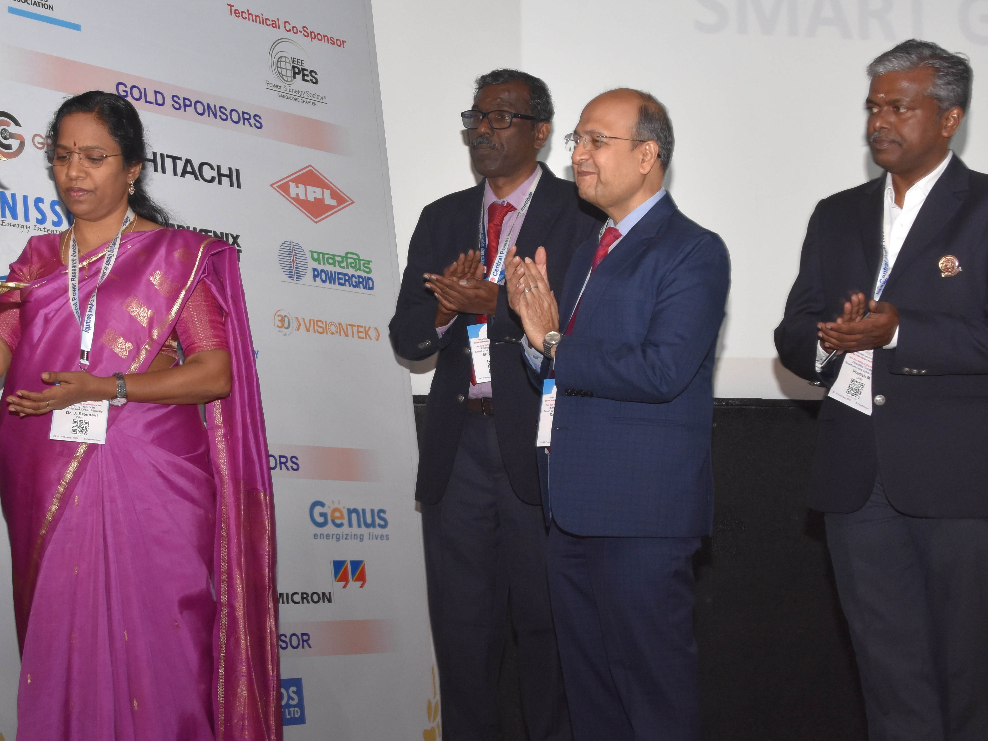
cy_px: 405
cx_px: 381
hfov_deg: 29.0
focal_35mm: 67
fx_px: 1906
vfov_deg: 22.0
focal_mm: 29
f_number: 8
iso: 1250
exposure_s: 1/60
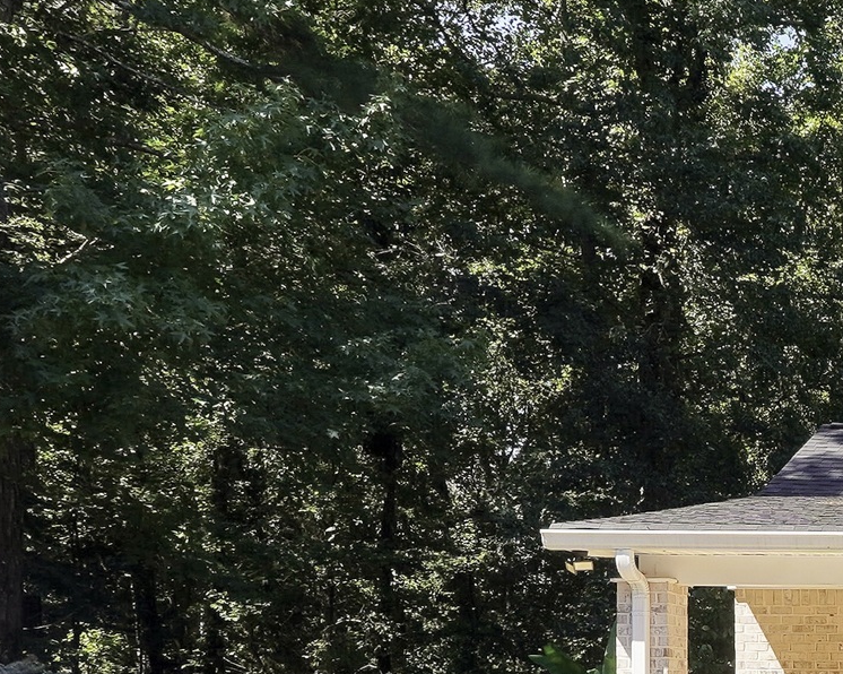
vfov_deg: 24.2
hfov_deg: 24.5
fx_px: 1446
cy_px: 772
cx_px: 1296
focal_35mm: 58
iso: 100
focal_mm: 10
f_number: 8
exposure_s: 1/125
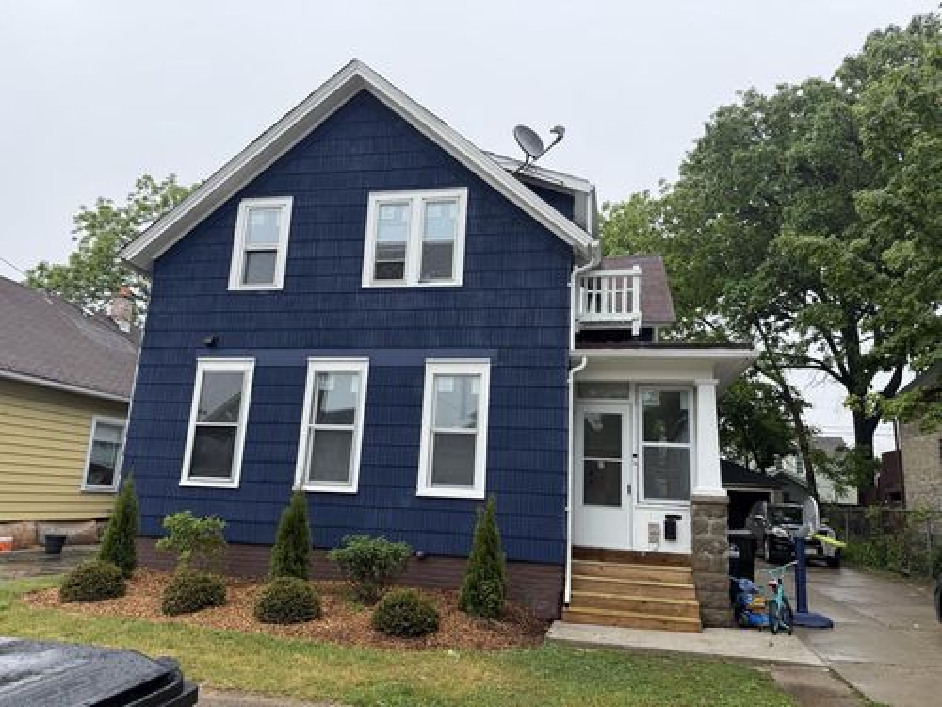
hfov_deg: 71.6
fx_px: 653
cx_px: 471
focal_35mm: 24
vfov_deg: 56.8
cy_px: 354
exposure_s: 1/1385
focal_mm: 6.76
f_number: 1.78
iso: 100
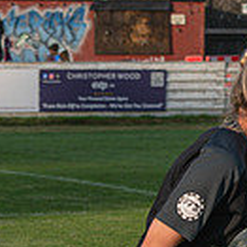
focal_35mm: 328
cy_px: 523
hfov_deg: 5.3
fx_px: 2648
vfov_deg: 5.2
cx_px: 43
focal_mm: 45
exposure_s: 1/800
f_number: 3.5
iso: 125
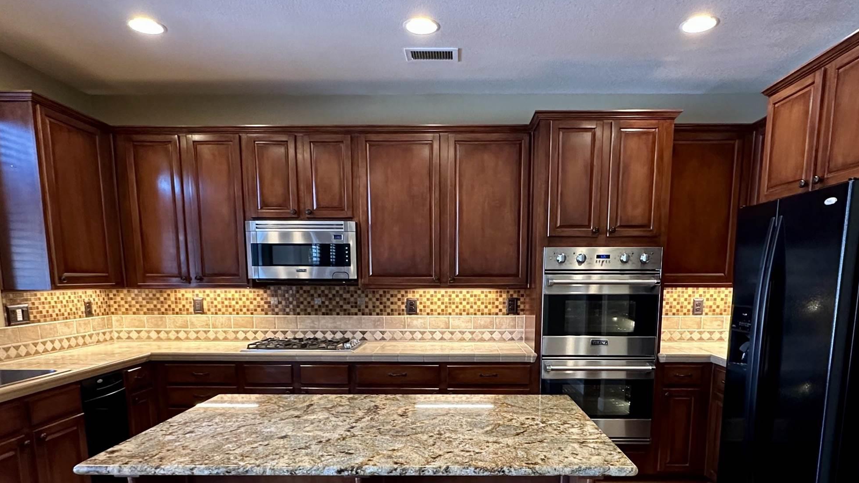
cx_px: 443
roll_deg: +0.8
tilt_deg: -9.5
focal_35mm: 24
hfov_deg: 76.3
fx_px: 547
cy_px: 370
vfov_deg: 45.8
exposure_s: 1/60
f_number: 2.2
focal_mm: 2.22
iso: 320
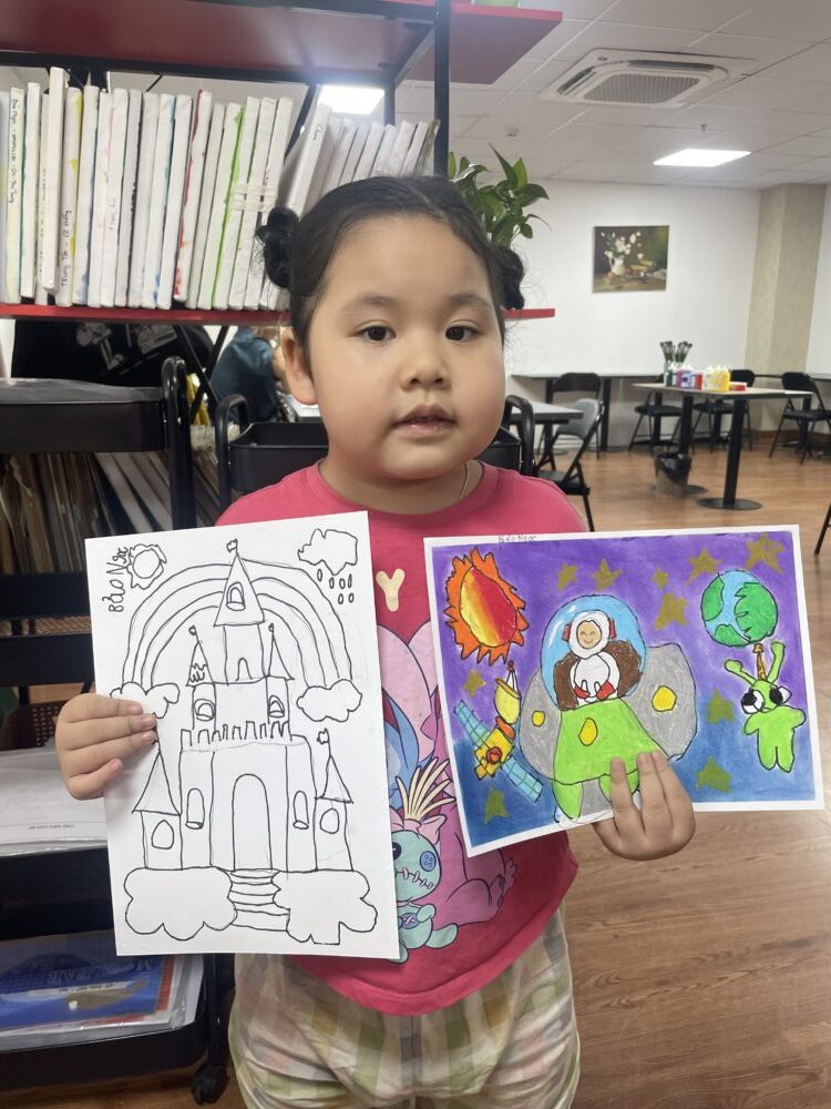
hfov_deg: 53.1
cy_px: 554
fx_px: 832
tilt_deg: -13.2
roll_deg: -1.7
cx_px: 416
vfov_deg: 67.3
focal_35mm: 26
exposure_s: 1/100
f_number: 1.6
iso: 125
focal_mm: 4.2
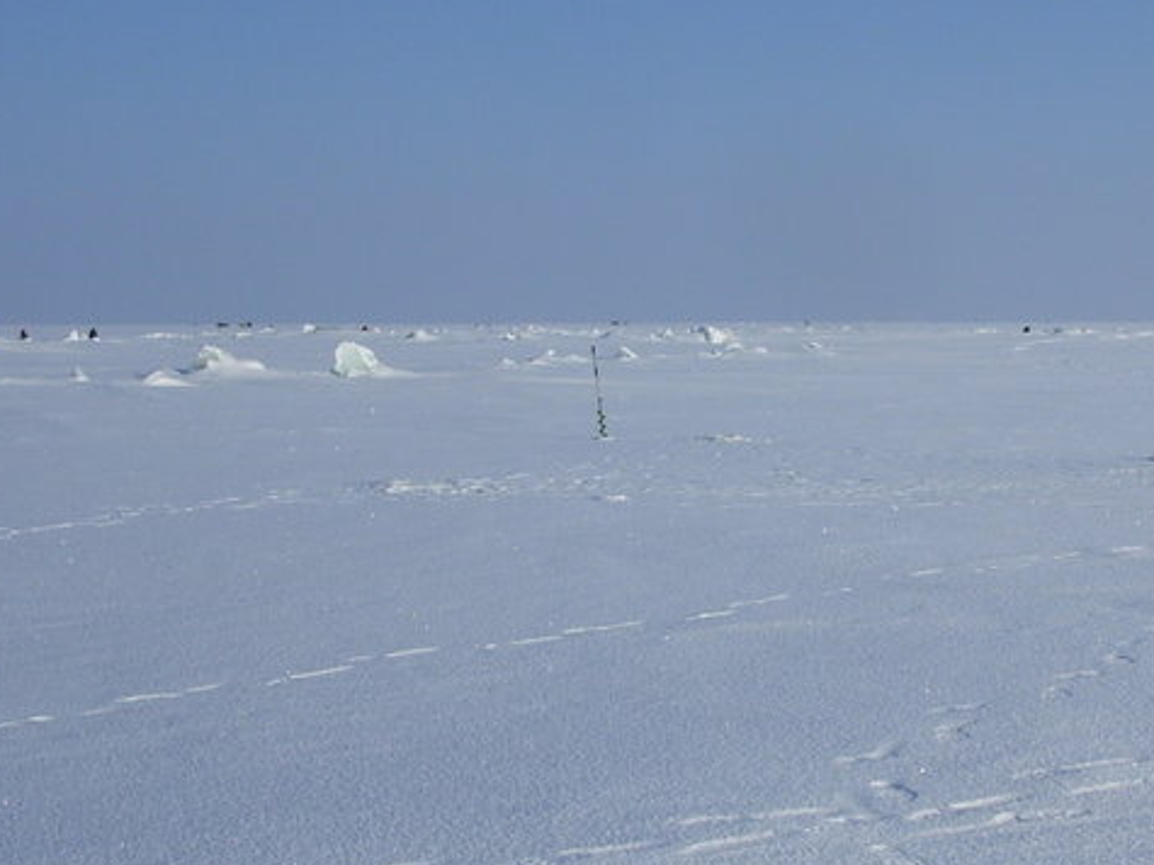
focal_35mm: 64
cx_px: 899
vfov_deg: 22.9
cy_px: 343
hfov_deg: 29.7
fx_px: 2133
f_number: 4.9
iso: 50
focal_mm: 6.3
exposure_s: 1/1149
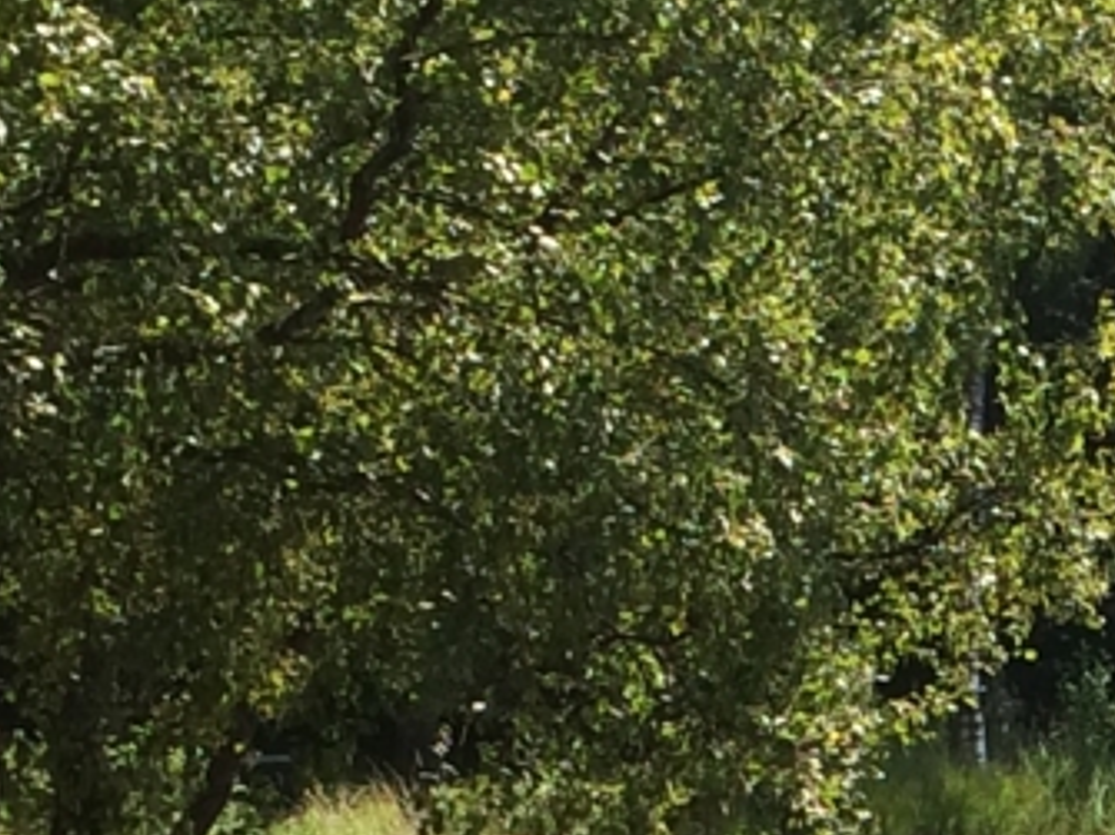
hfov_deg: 11.2
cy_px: 1364
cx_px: 1415
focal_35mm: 172
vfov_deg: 8.4
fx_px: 5538
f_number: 2.2
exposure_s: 1/954
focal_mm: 4.12
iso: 32
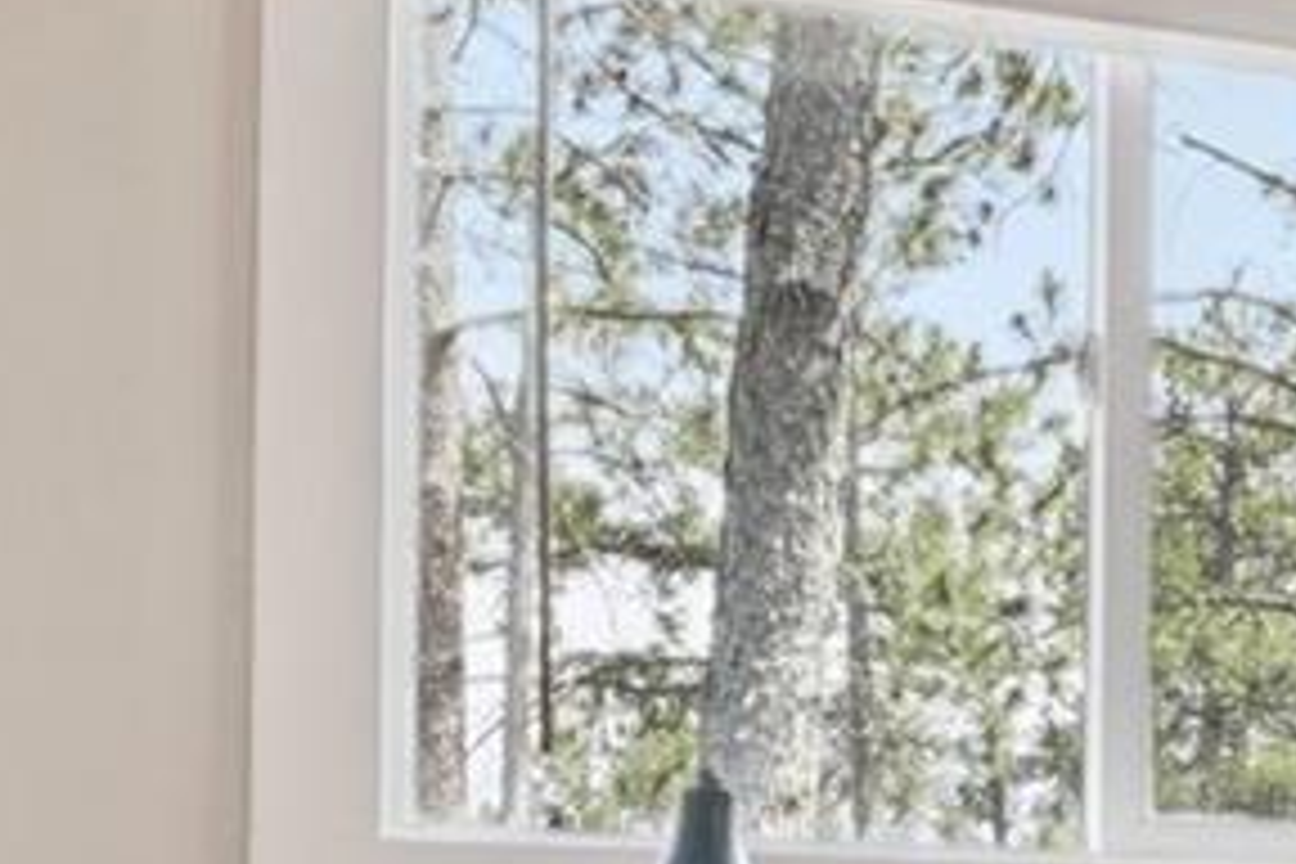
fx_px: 3304
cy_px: 1116
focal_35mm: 92
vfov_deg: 14.3
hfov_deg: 18.3
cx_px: 2205
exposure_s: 1/30
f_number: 8
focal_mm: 11
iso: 500
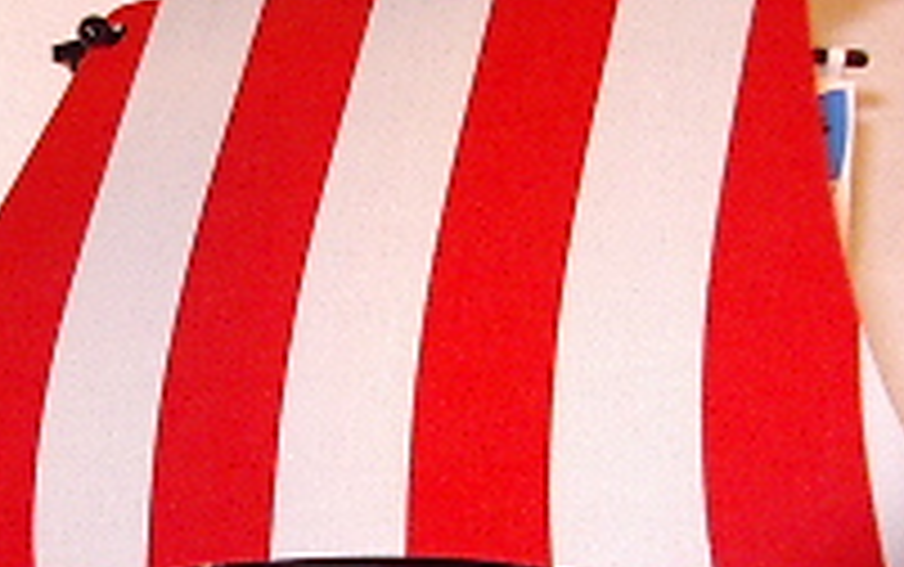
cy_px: 585
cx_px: -135
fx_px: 3156
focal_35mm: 128
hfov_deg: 15.8
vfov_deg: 10.2
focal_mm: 5.8
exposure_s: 1/60
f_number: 2.6
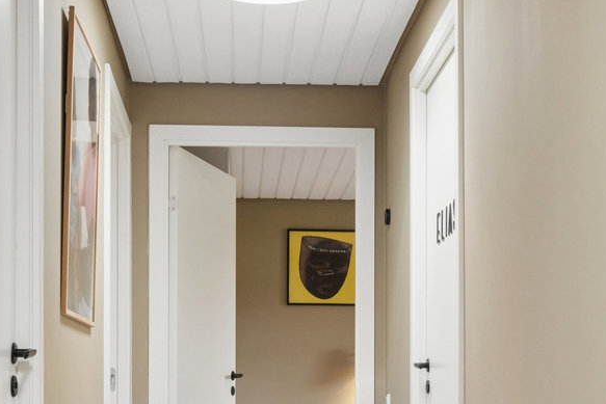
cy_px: 399
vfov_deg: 18.5
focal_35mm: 72
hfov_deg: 28.0
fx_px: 1212
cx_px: 345
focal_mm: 14
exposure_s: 1/10
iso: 200
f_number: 8
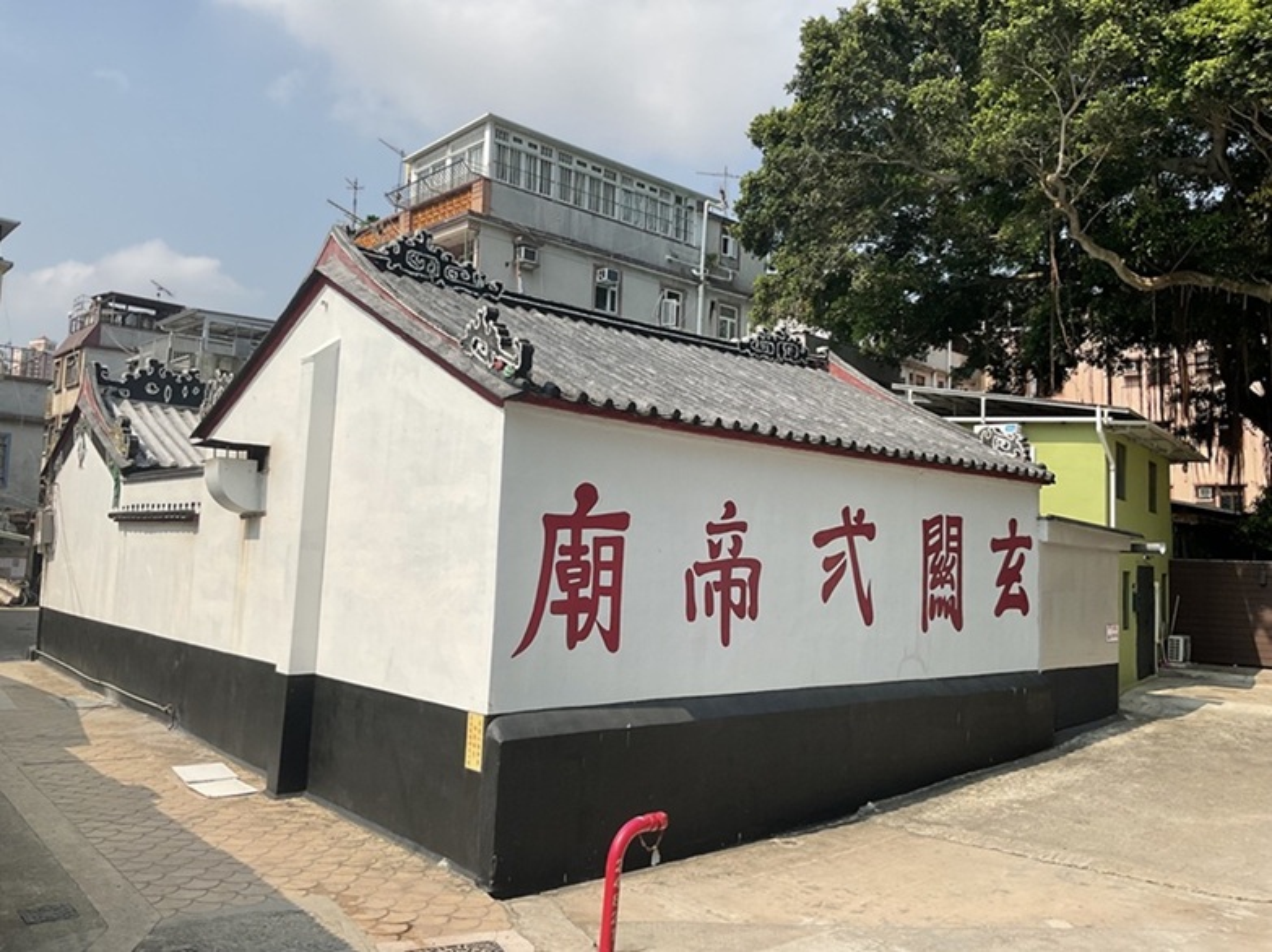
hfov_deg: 61.7
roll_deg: -1.2
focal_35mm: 29
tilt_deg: +3.4
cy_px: 476
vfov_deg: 48.2
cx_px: 636
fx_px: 1065
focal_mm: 3
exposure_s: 1/2801
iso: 16
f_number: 1.8
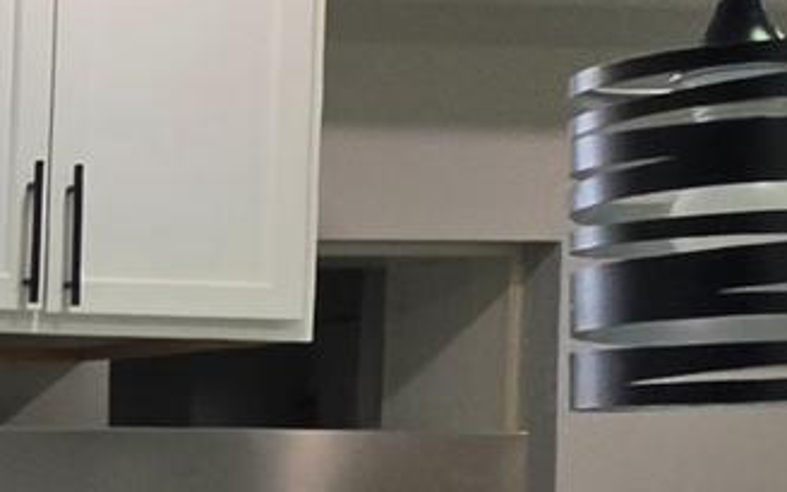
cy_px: 530
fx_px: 1845
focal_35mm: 86
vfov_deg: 14.8
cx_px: -847
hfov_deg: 16.9
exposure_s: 1/120
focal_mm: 2.2
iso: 64
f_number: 1.9
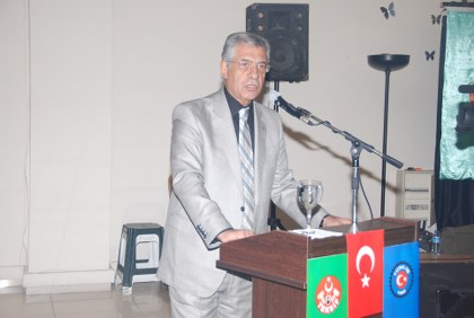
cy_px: 159
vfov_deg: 22.7
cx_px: 237
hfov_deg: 33.3
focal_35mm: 60
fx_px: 792
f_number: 4.5
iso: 200
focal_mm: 40
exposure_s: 1/60
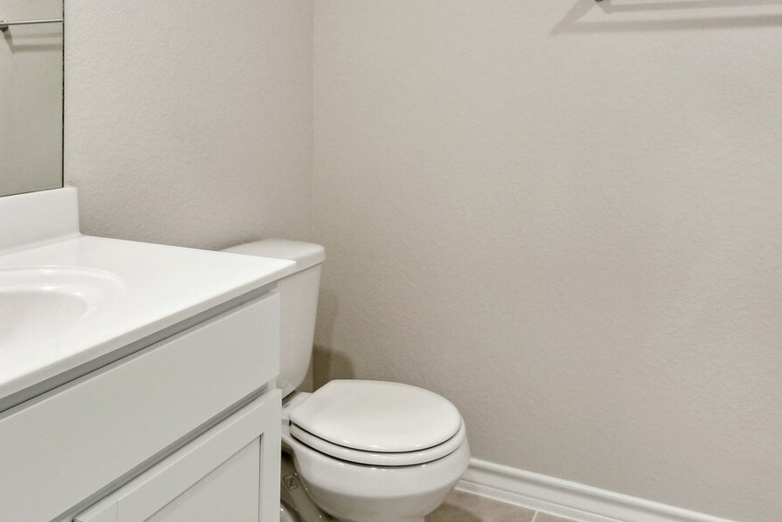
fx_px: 674
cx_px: 379
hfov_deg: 60.3
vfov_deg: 40.6
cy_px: 106
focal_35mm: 31
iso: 800
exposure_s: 1/20
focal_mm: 17
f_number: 8
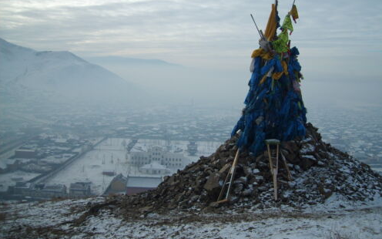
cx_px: 193
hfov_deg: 51.5
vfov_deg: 33.5
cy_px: 95
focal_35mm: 38
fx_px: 396
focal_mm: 5.8
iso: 50
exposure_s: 1/250
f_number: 7.1
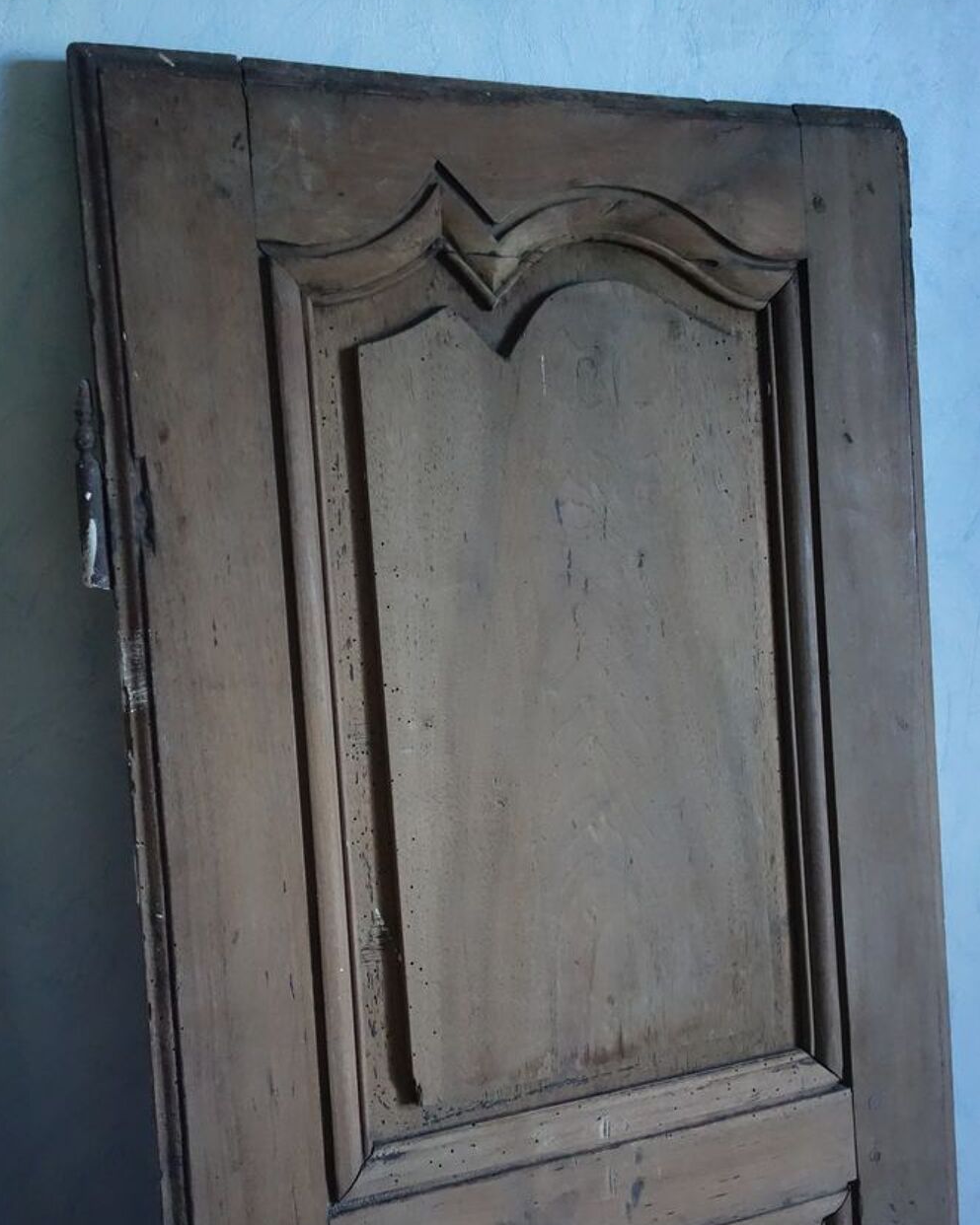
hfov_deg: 43.3
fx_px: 1233
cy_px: 631
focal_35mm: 34
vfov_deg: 52.8
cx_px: 488
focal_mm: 11.32
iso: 3200
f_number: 2.2
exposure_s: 1/125
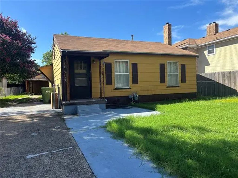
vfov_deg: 53.1
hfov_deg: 67.3
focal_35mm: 26
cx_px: 119
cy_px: 89
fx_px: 179
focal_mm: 5.96
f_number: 1.6
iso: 50
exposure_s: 1/1845
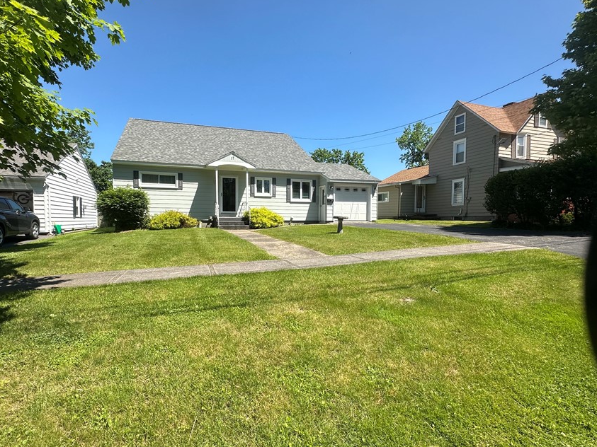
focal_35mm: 17
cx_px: 269
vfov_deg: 74.7
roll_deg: -0.8
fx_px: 293
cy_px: 231
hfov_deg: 90.8
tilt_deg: -1.8
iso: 40
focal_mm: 2.22
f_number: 2.2
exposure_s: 1/1435
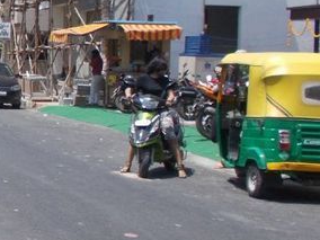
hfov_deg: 17.6
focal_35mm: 99
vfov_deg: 14.9
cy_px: 73
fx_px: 915
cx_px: -171
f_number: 8
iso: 80
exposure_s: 1/125
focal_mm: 4.6
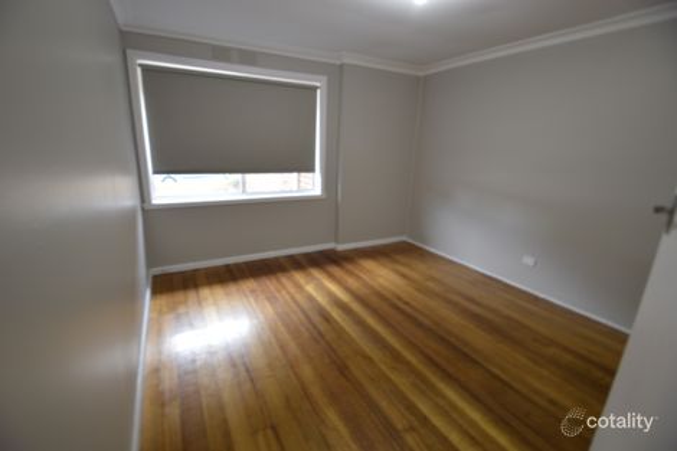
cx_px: 338
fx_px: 282
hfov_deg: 100.4
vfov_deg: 77.3
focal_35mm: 15
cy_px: 226
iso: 200
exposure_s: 1/13
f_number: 3.5
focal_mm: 10
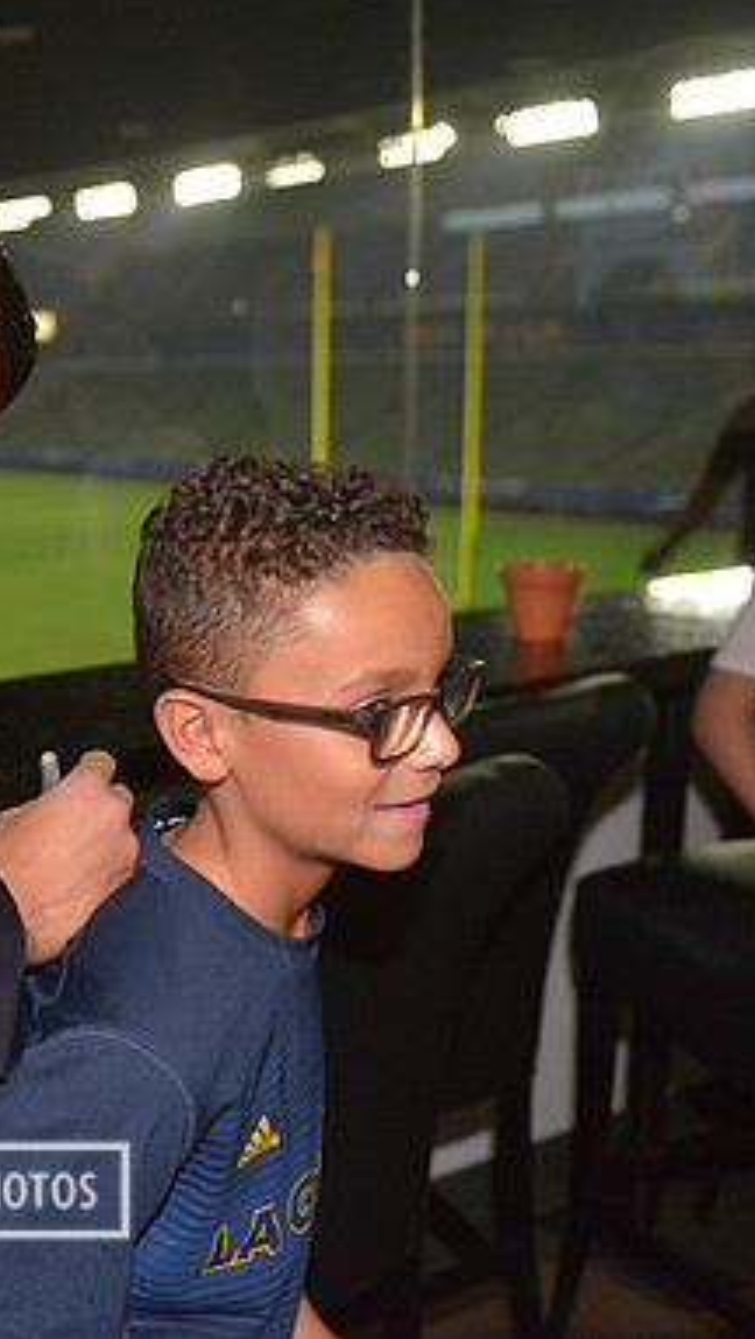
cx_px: -119
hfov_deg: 24.0
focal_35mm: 46
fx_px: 1634
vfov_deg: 44.6
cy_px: 666
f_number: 3.2
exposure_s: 1/1600
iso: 2500
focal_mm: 29
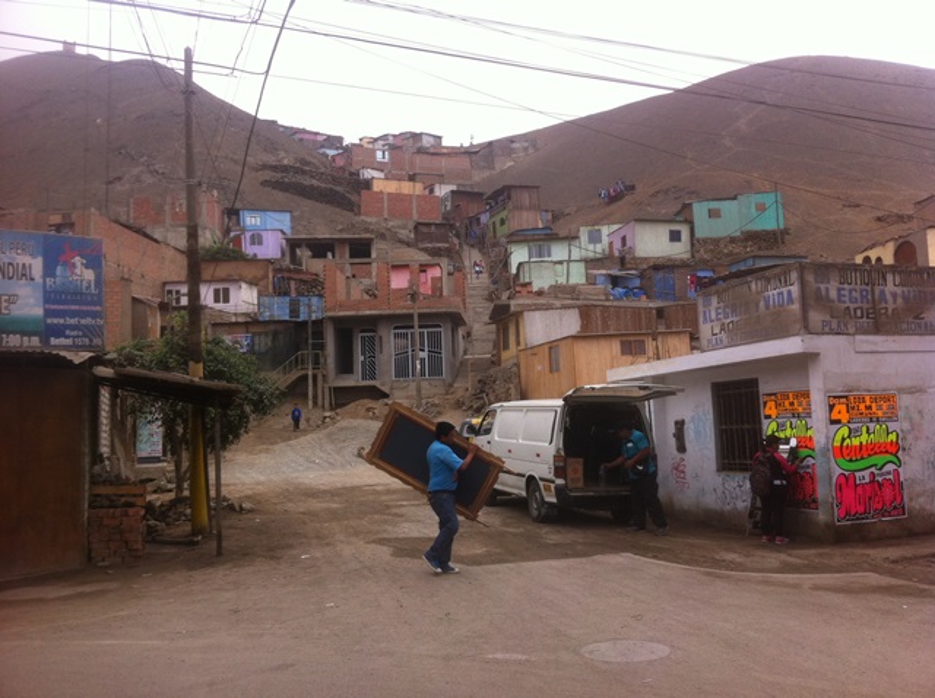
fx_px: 944
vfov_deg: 40.6
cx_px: 468
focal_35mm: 35
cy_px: 349
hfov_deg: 52.7
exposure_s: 1/642
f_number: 2.8
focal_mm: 3.85
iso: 80
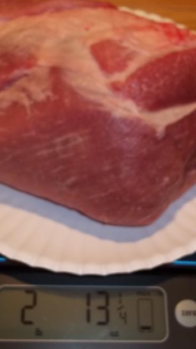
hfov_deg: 23.5
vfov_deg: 40.6
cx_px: 89
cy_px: 188
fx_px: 471
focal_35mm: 51
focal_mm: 5.7
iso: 64
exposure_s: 1/30
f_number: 2.9
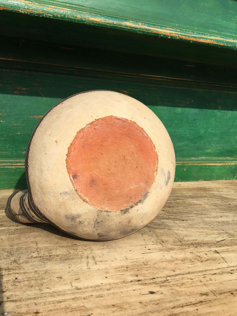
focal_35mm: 29
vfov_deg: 61.7
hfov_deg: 48.2
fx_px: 265
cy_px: 158
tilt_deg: -10.7
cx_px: 118
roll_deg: -3.7
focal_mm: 4.15
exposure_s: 1/1672
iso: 25
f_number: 2.2
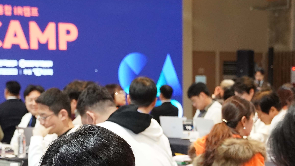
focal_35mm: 103
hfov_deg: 20.7
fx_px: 806
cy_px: 223
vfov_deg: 11.4
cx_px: 178
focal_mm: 38
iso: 4000
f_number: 4
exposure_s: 1/160
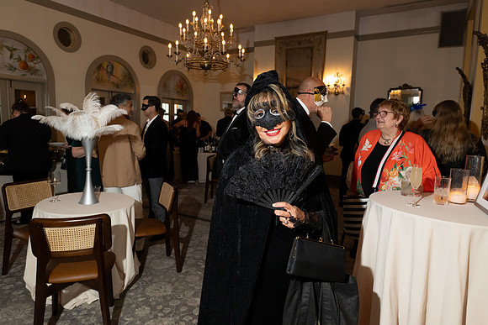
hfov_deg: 73.7
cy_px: 162
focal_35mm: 24
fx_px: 325
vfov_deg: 53.2
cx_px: 244
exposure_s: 1/200
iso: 2500
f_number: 5.6
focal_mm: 24
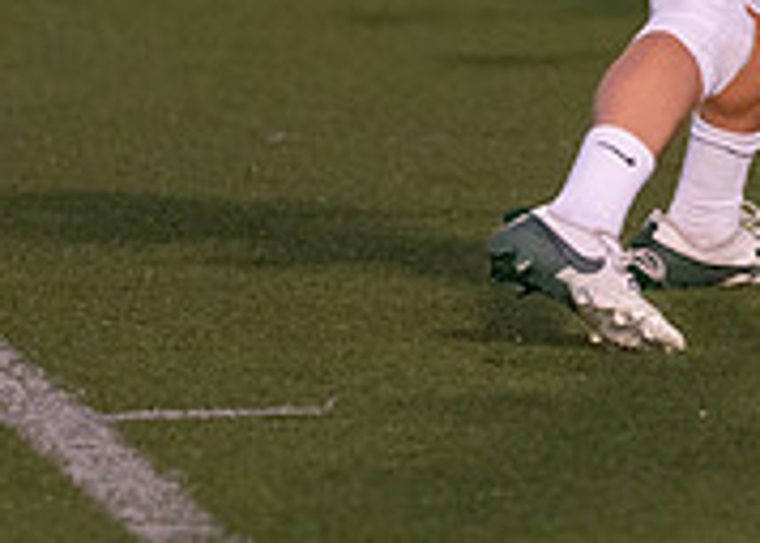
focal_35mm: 797
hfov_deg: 2.5
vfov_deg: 1.8
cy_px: -422
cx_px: 773
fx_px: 17196
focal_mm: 153
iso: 2500
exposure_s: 1/1000
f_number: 2.8
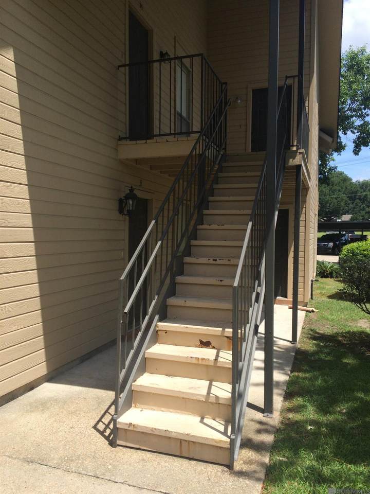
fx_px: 413
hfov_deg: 48.2
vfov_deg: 61.7
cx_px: 185
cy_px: 247
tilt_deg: -2.5
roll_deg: +0.7
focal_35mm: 29
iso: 32
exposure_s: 1/1580
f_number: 2.2
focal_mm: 4.15
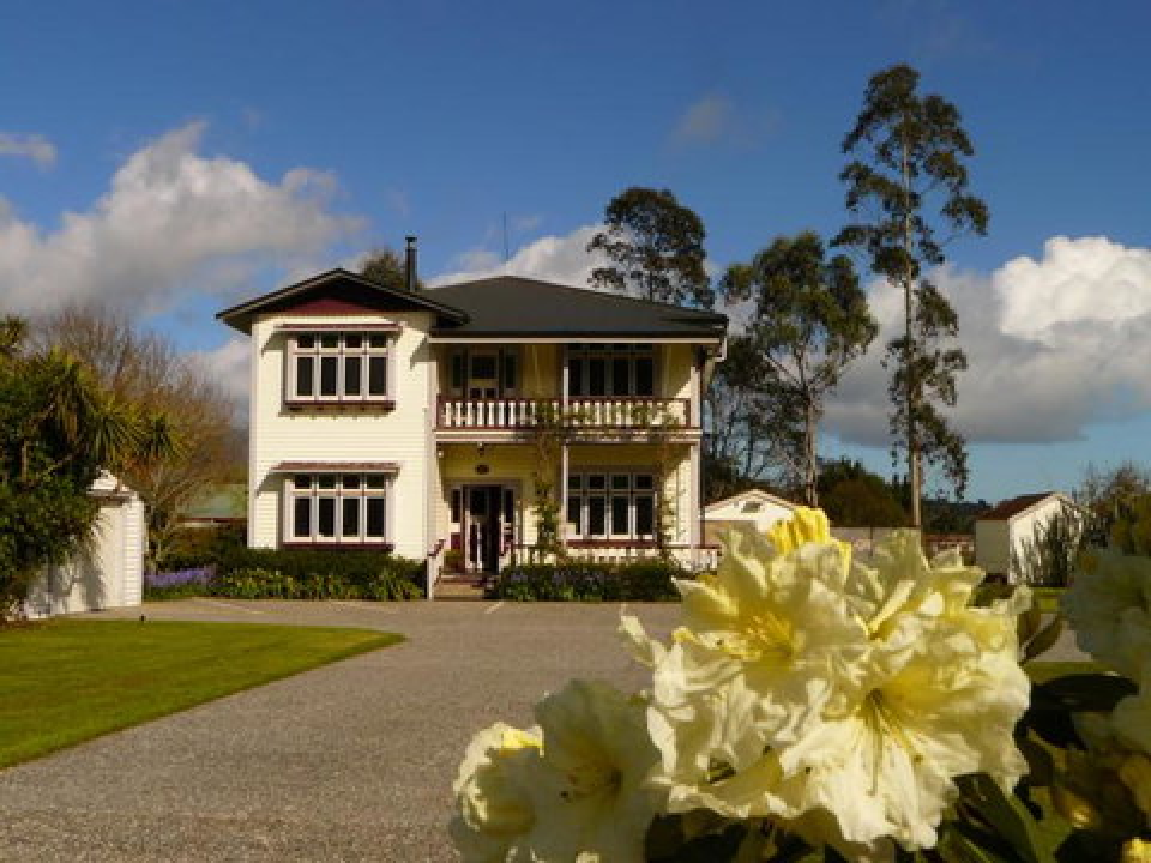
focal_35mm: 43
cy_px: 432
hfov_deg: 43.9
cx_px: 576
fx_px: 1430
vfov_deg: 33.6
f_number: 8
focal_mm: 7.1
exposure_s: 1/400
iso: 100
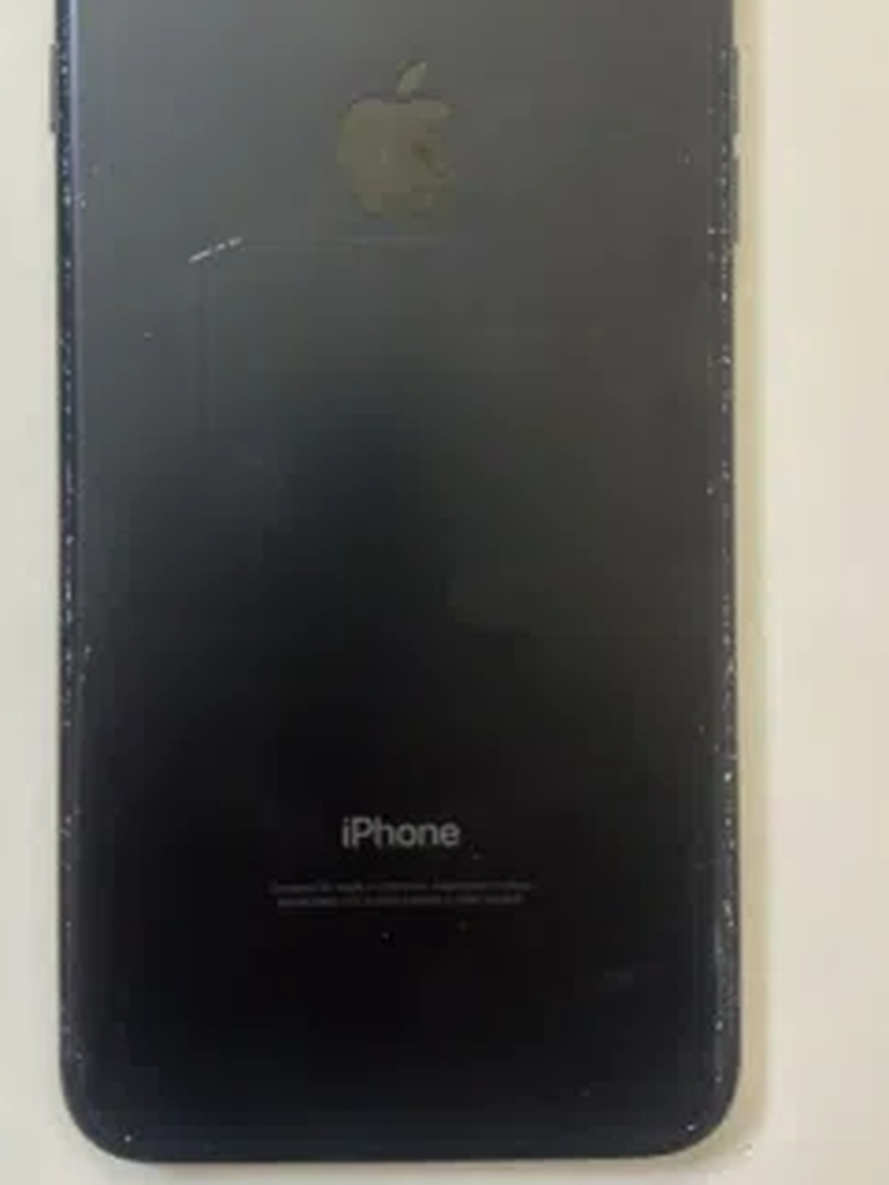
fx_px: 1027
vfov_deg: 59.5
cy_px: 474
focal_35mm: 30
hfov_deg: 46.7
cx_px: 389
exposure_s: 1/60
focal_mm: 6.86
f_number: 1.78
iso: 800
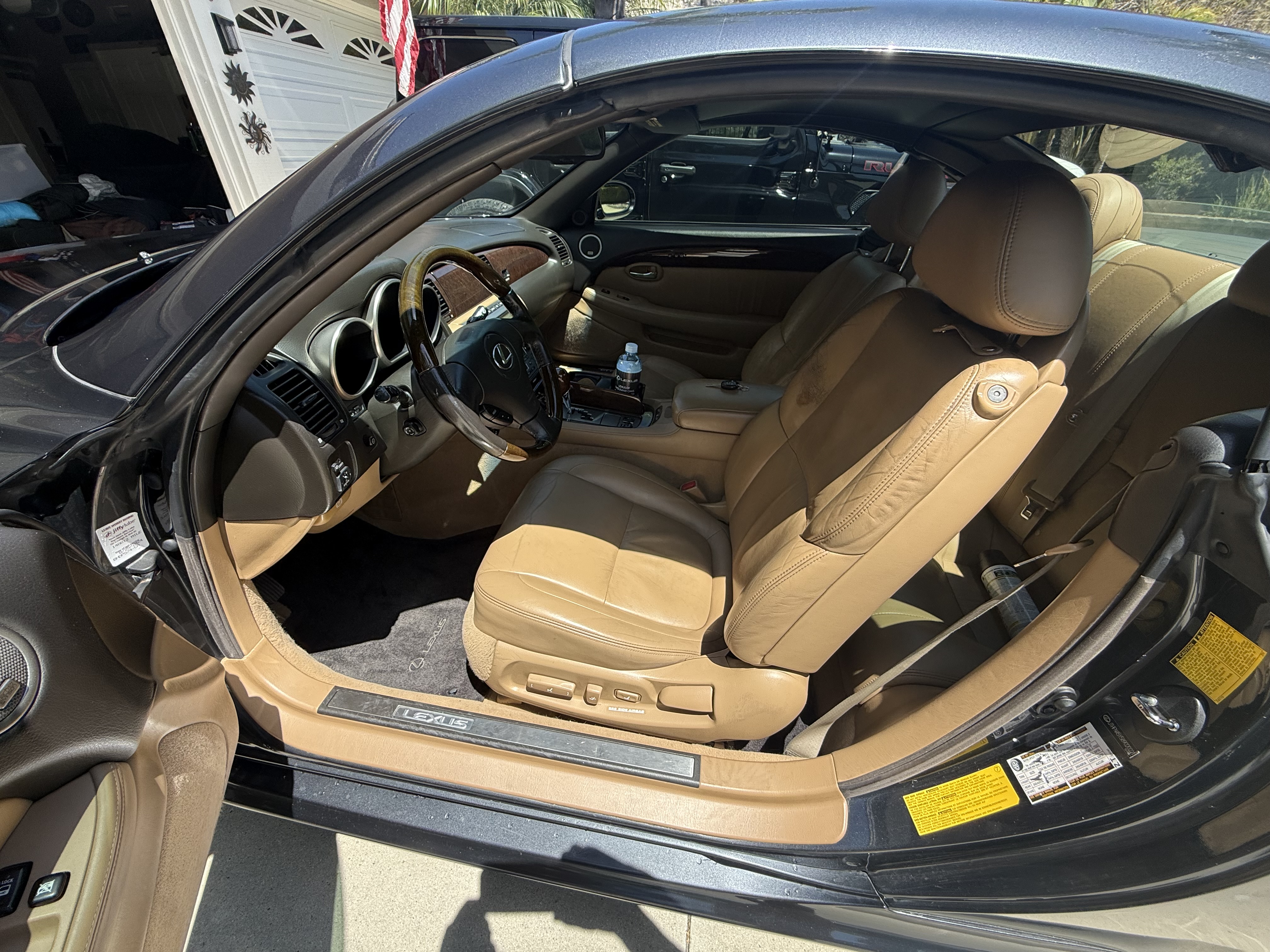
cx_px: 635
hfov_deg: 102.1
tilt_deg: -31.0
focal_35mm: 14
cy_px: 476
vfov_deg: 85.7
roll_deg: +0.8
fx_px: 514
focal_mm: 2.22
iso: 50
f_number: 2.2
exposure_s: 1/679
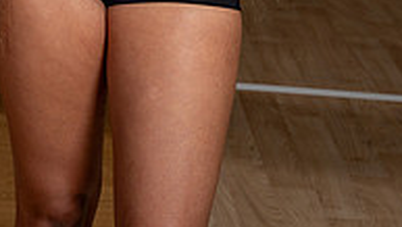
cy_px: -237
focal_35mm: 171
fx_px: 1825
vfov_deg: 6.9
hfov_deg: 12.5
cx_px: 108
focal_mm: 70
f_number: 8
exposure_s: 1/250
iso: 100
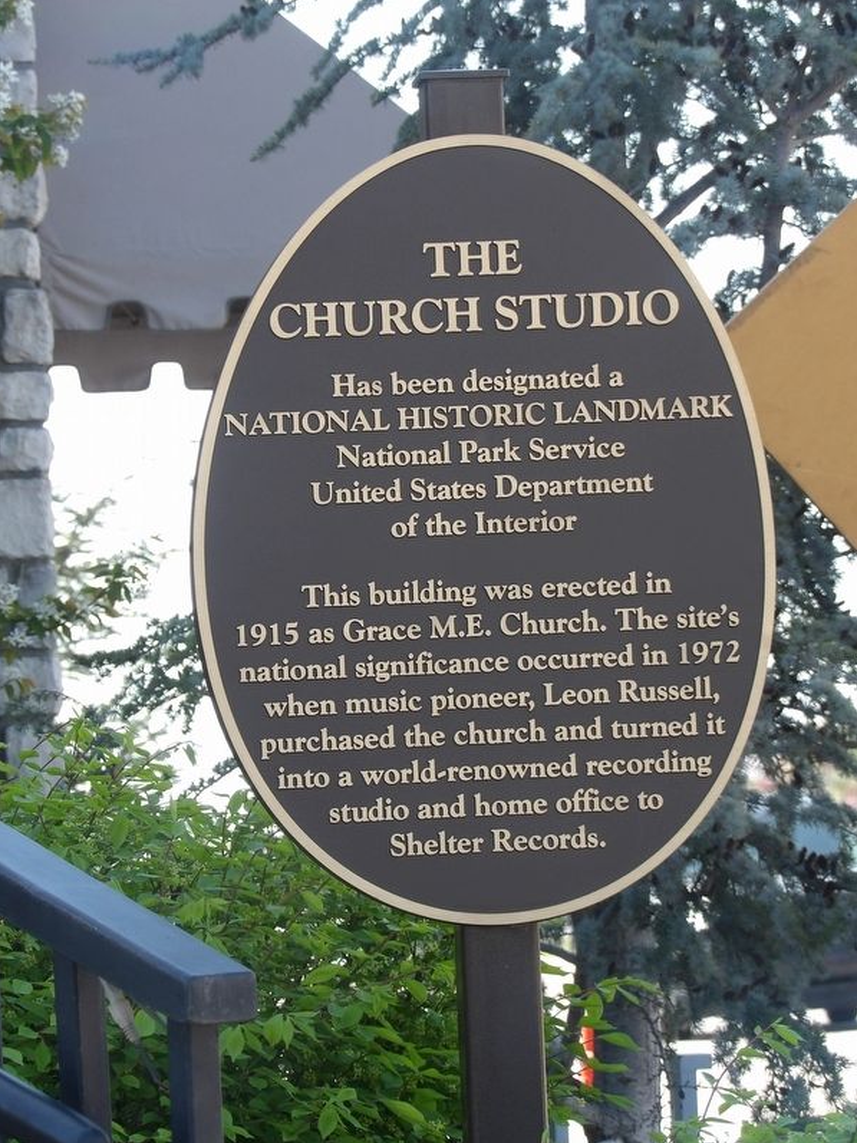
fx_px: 7361
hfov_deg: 6.7
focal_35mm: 223
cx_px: 428
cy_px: 572
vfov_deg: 8.9
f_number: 4.5
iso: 100
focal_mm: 39.8
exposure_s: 1/104
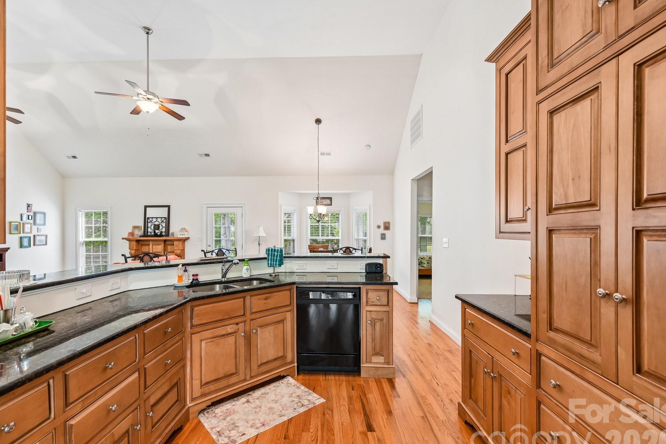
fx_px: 277
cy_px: 229
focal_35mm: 15
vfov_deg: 77.3
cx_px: 323
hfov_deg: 100.4
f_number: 8
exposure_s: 1/4
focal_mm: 14
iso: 200
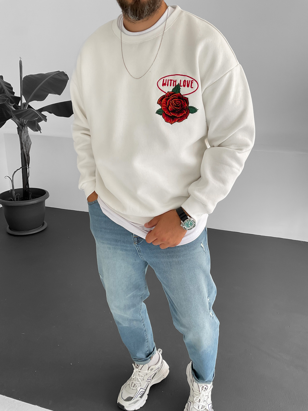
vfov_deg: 61.7
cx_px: 154
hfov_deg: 48.2
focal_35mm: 29
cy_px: 206
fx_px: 344
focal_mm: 3
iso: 32
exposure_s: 1/120
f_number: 1.8
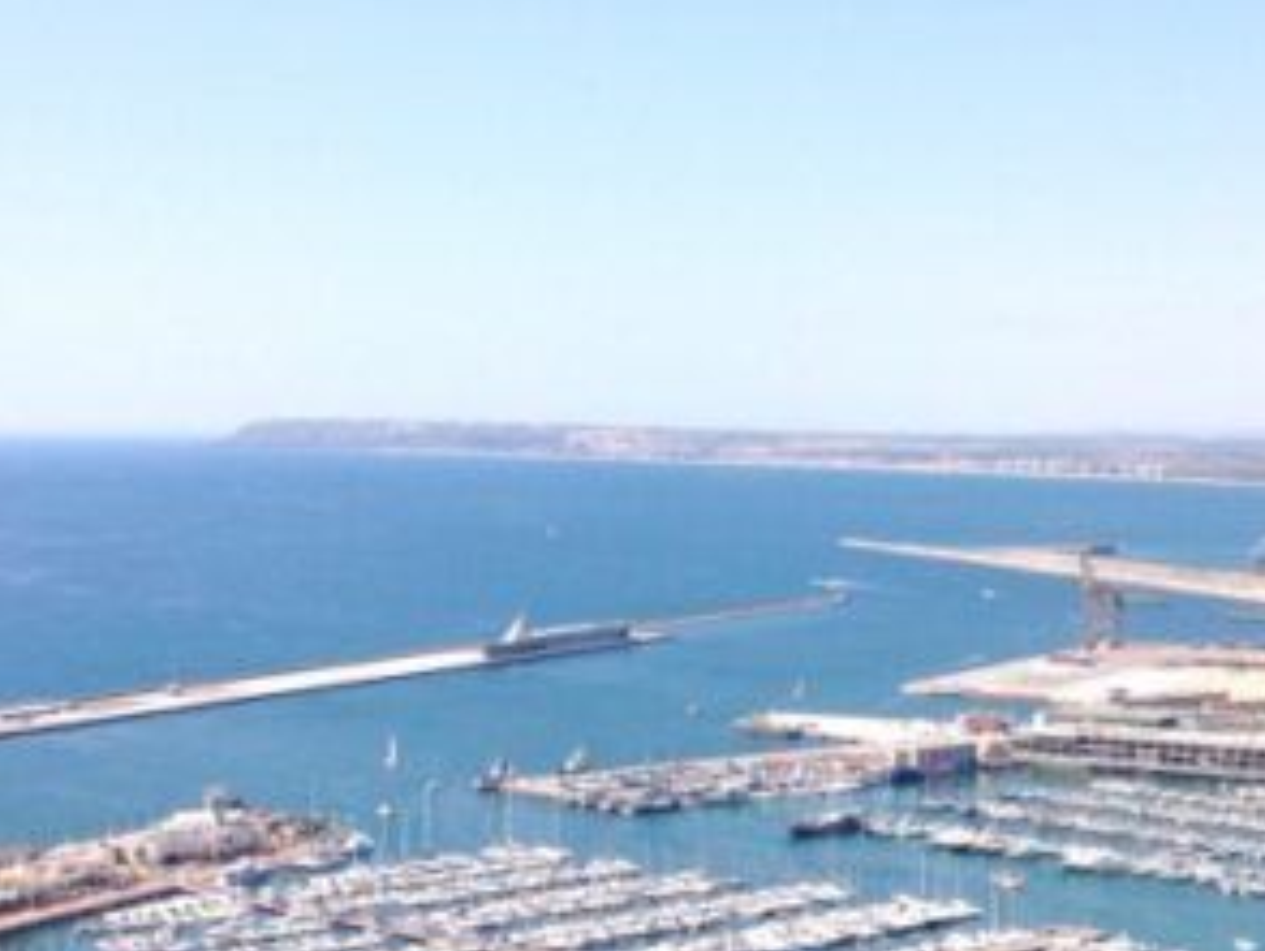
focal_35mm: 78
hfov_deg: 25.0
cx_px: 598
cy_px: 607
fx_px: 2853
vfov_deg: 18.9
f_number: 2.4
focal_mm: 4.12
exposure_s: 1/2262
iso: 50
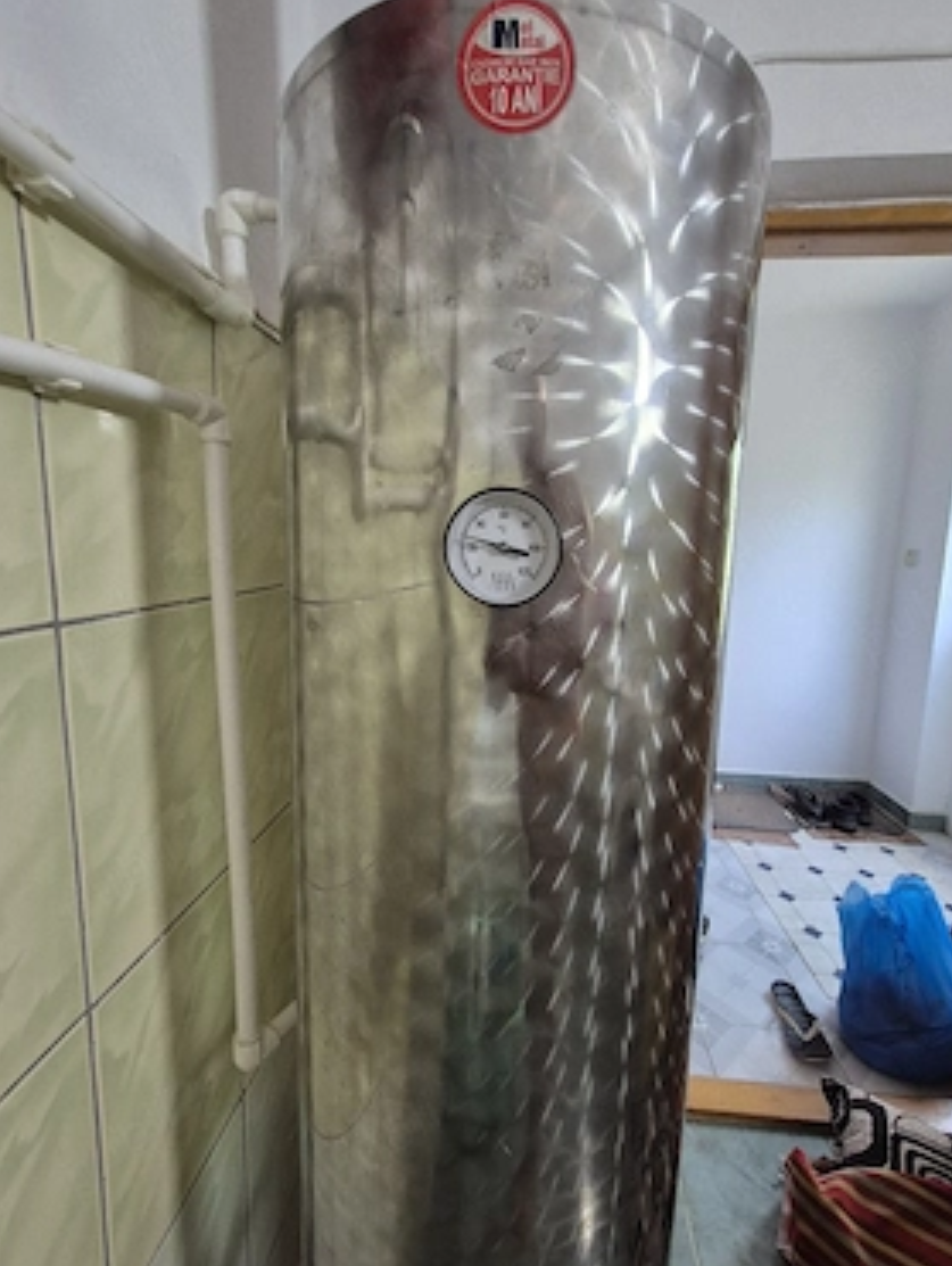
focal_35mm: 14
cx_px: 505
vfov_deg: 102.0
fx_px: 512
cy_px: 618
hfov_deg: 85.7
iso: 200
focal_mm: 2.2
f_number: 2.2
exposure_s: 1/50
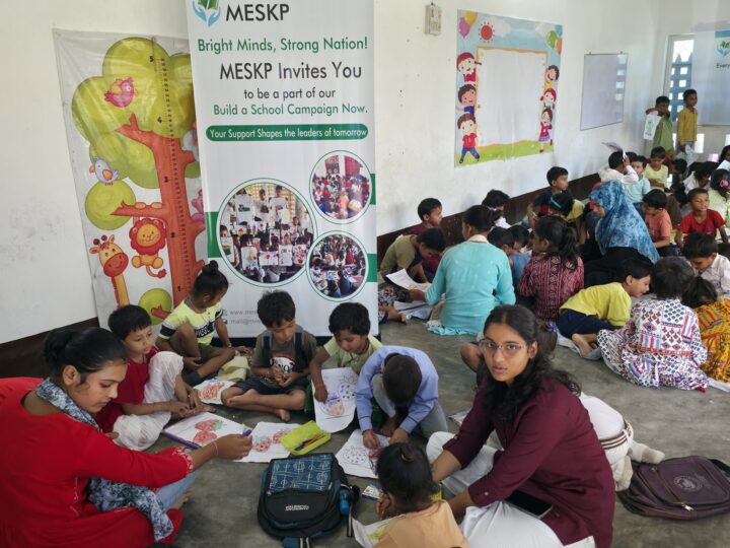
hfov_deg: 73.9
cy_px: 274
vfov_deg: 58.9
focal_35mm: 23
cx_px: 365
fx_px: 485
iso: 200
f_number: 1.7
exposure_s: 1/100
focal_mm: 6.3
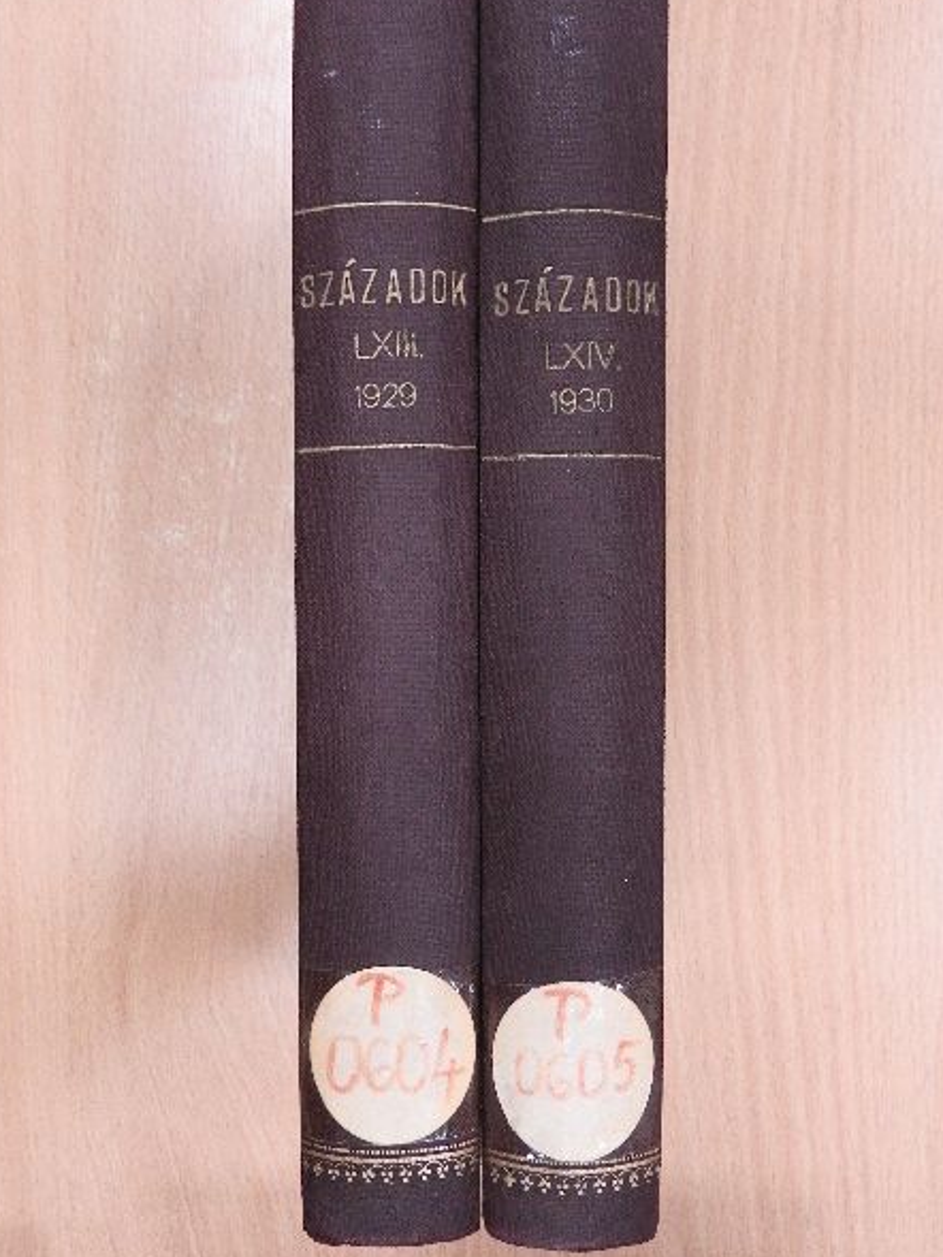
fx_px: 1380
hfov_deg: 37.7
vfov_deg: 48.9
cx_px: 482
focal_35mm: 38
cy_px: 585
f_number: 3.8
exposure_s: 1/60
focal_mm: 6.3
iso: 500
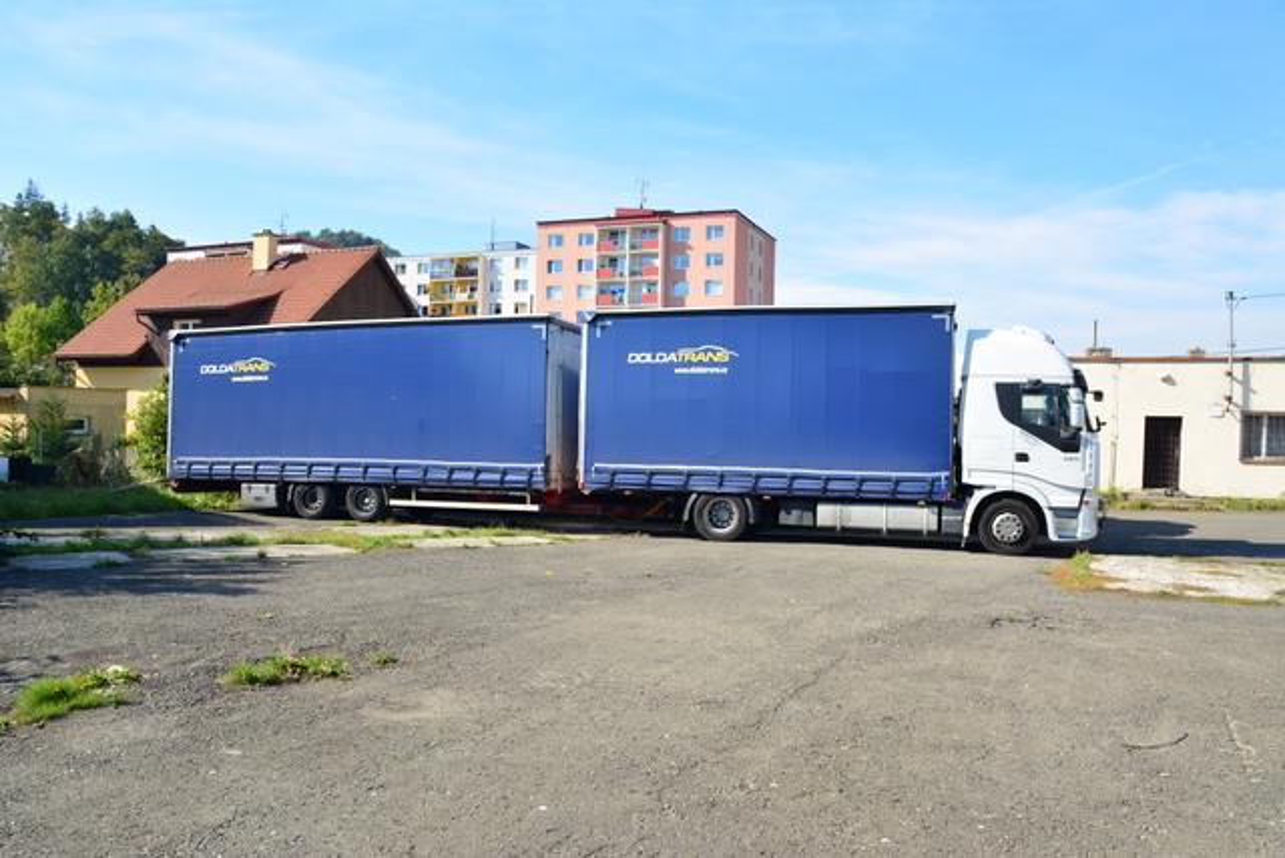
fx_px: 910
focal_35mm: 26
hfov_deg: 70.4
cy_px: 429
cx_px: 642
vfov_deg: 50.4
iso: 100
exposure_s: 1/160
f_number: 6.3
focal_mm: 17
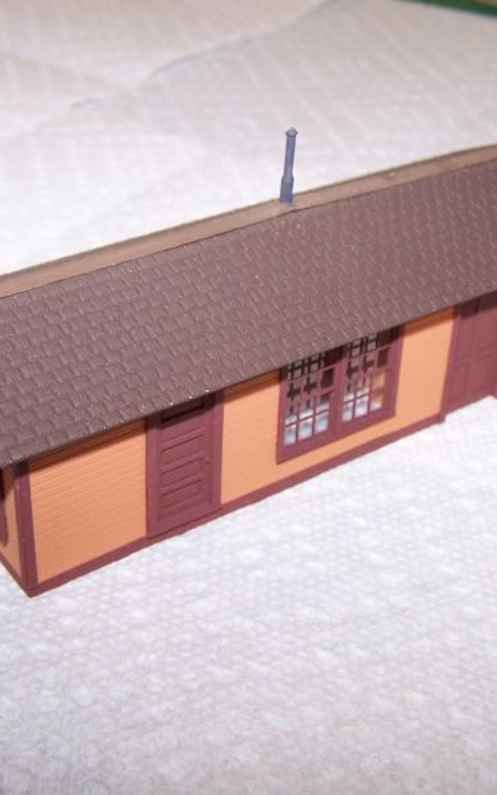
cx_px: 248
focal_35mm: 54
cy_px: 397
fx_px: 1171
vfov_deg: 37.5
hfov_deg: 24.0
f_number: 2.8
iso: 80
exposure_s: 1/60
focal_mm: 6.3
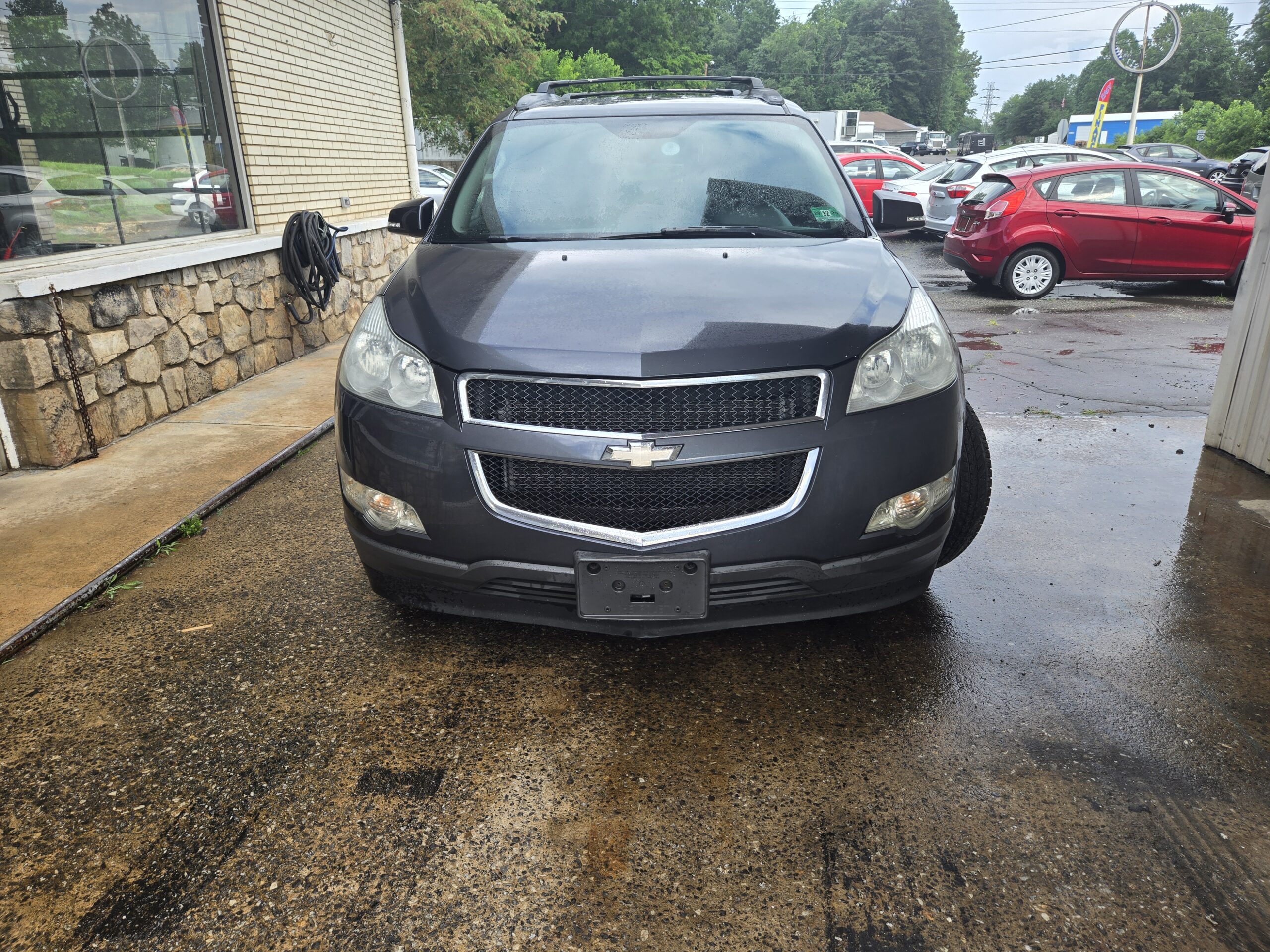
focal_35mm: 23
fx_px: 844
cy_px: 476
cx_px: 635
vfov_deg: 58.9
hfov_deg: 73.9
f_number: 1.8
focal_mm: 5.4
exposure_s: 1/292
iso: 25
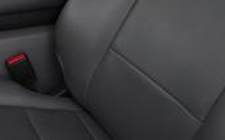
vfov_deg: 19.3
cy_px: -23
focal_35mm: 64
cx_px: 12
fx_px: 392
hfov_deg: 30.2
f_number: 2.8
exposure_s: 1/160
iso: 4000
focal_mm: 17
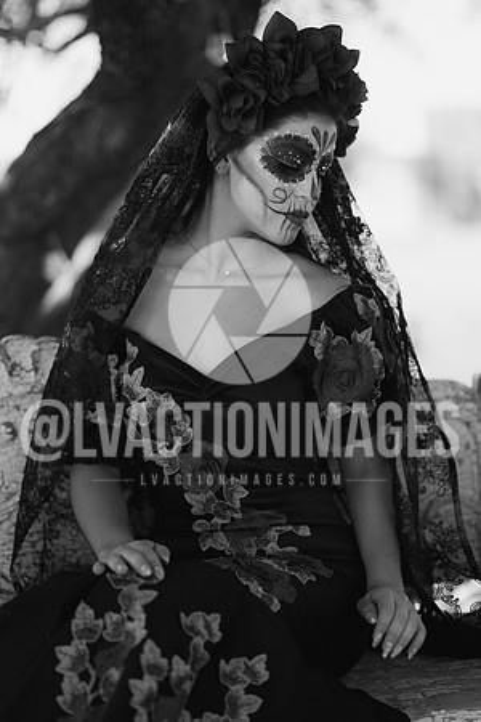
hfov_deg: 16.1
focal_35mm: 85
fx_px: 1703
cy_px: 361
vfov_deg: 23.9
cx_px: 240
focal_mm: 85
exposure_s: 1/500
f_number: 1.8
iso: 100
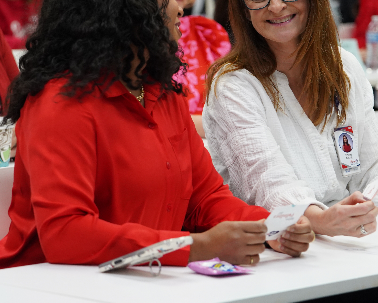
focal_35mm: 192
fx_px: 2148
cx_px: 245
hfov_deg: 10.1
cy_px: 77
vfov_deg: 8.0
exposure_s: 1/160
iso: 2500
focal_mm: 110
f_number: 4.5
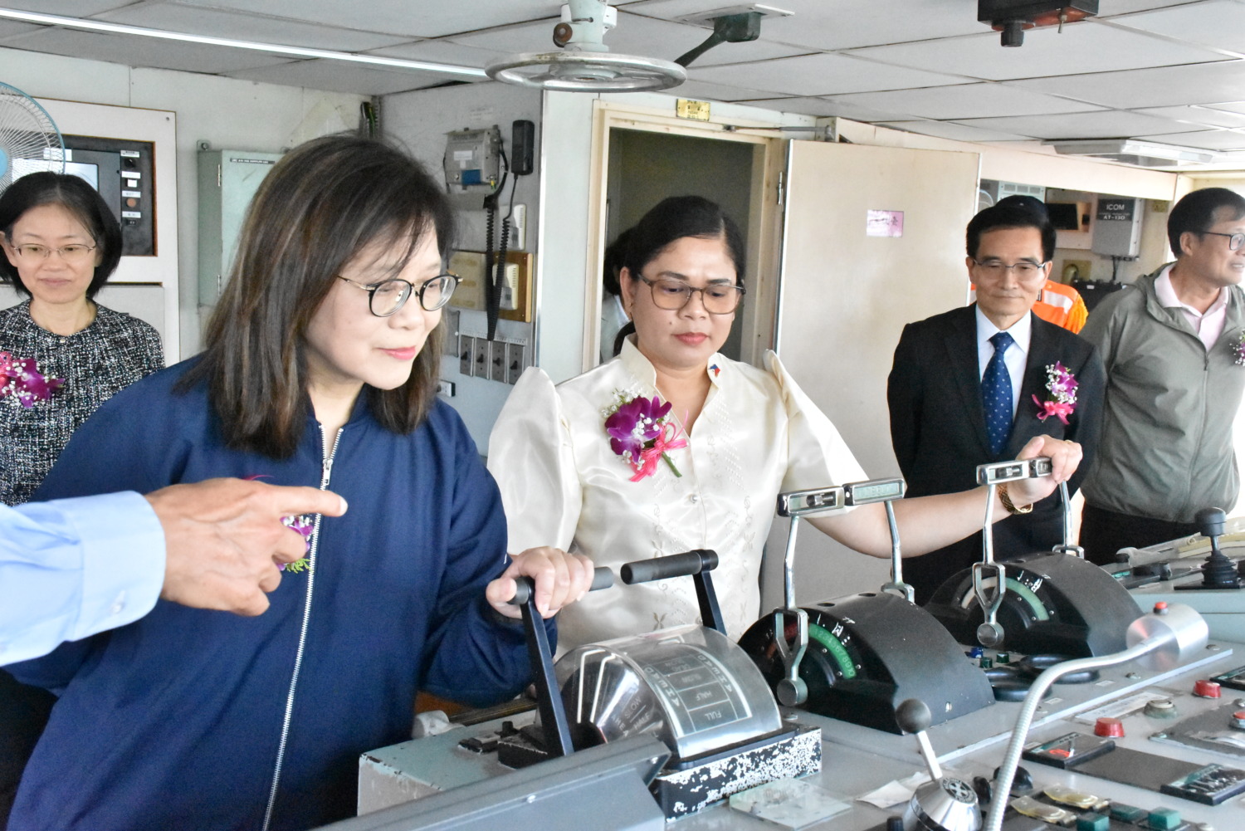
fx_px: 1245
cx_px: 622
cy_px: 416
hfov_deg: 53.1
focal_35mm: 36
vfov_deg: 36.9
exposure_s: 1/1250
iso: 10000
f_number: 9
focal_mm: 24
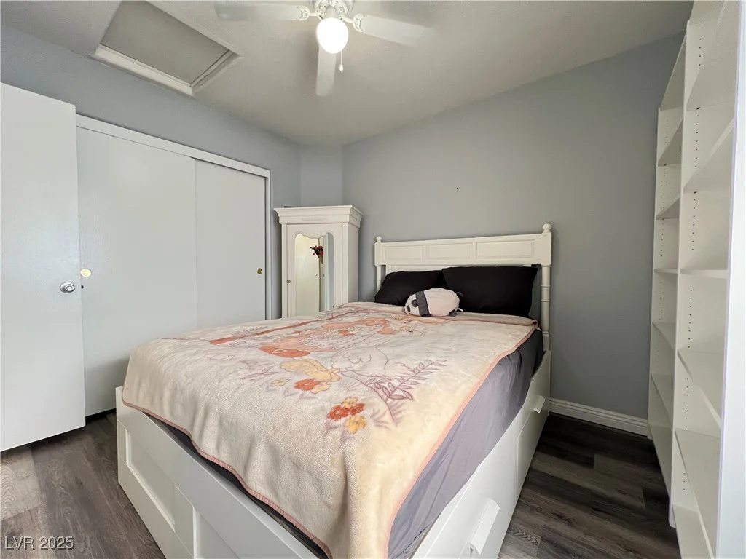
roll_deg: -0.2
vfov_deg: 89.9
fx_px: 280
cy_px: 280
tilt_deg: -2.0
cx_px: 373
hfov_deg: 106.2
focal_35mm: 13
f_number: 1.8
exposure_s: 1/60
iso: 250
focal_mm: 1.57
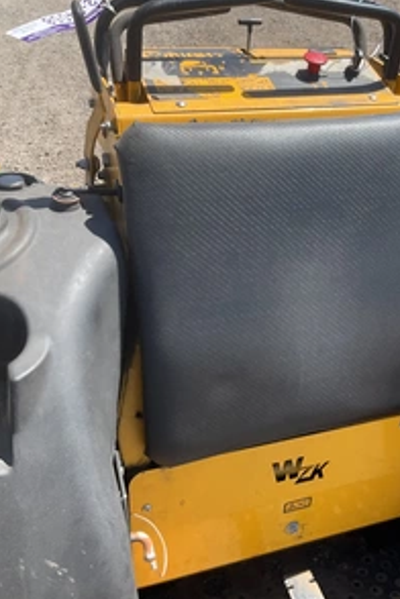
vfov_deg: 47.4
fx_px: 683
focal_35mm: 41
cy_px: 297
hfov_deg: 32.3
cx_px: 273
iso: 25
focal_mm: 3
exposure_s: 1/674
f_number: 1.8
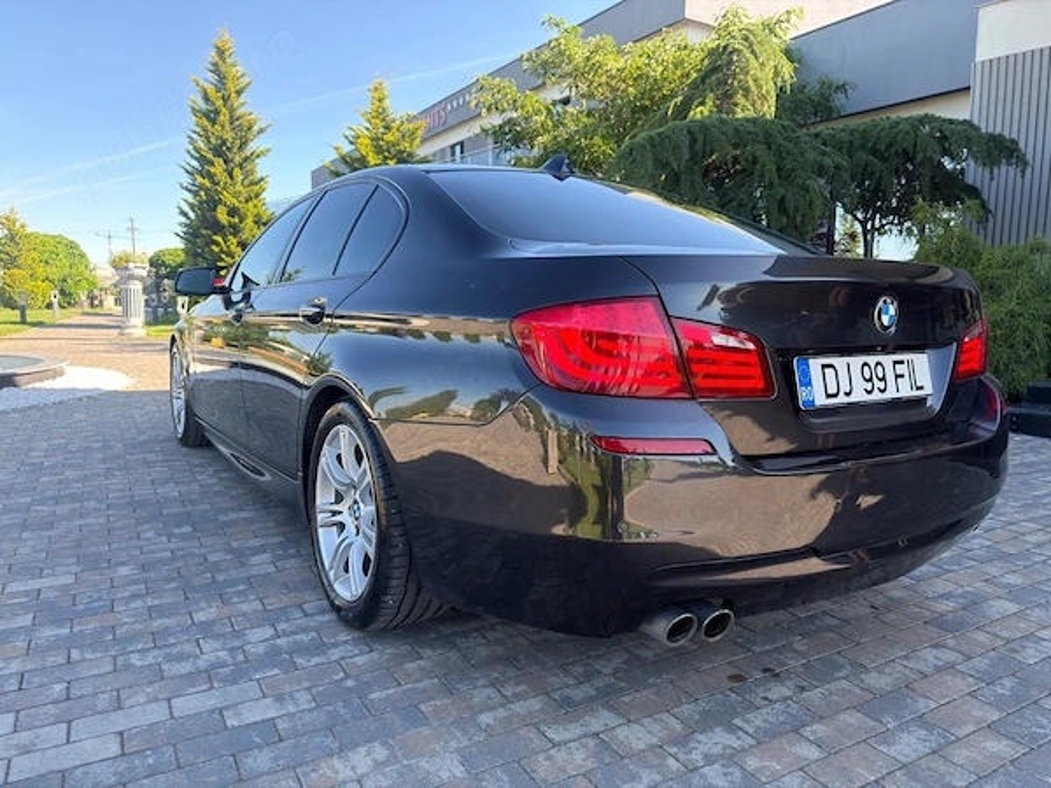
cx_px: 526
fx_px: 729
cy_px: 394
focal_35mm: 24
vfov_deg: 56.8
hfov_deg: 71.6
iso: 100
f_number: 1.78
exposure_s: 1/671
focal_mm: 6.76
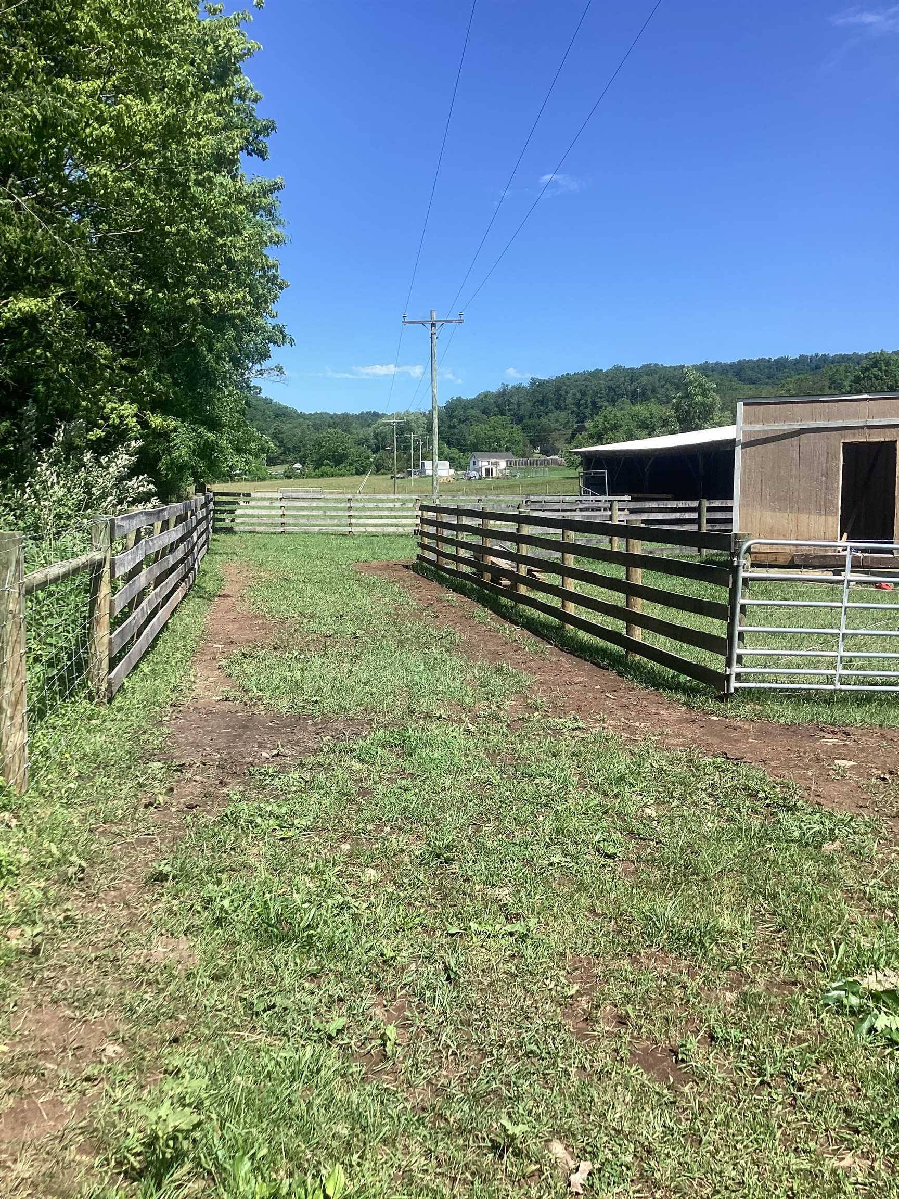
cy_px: 600
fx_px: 1073
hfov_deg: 45.4
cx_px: 450
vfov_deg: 58.4
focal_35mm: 31
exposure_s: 1/876
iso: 25
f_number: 2.4
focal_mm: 3.3
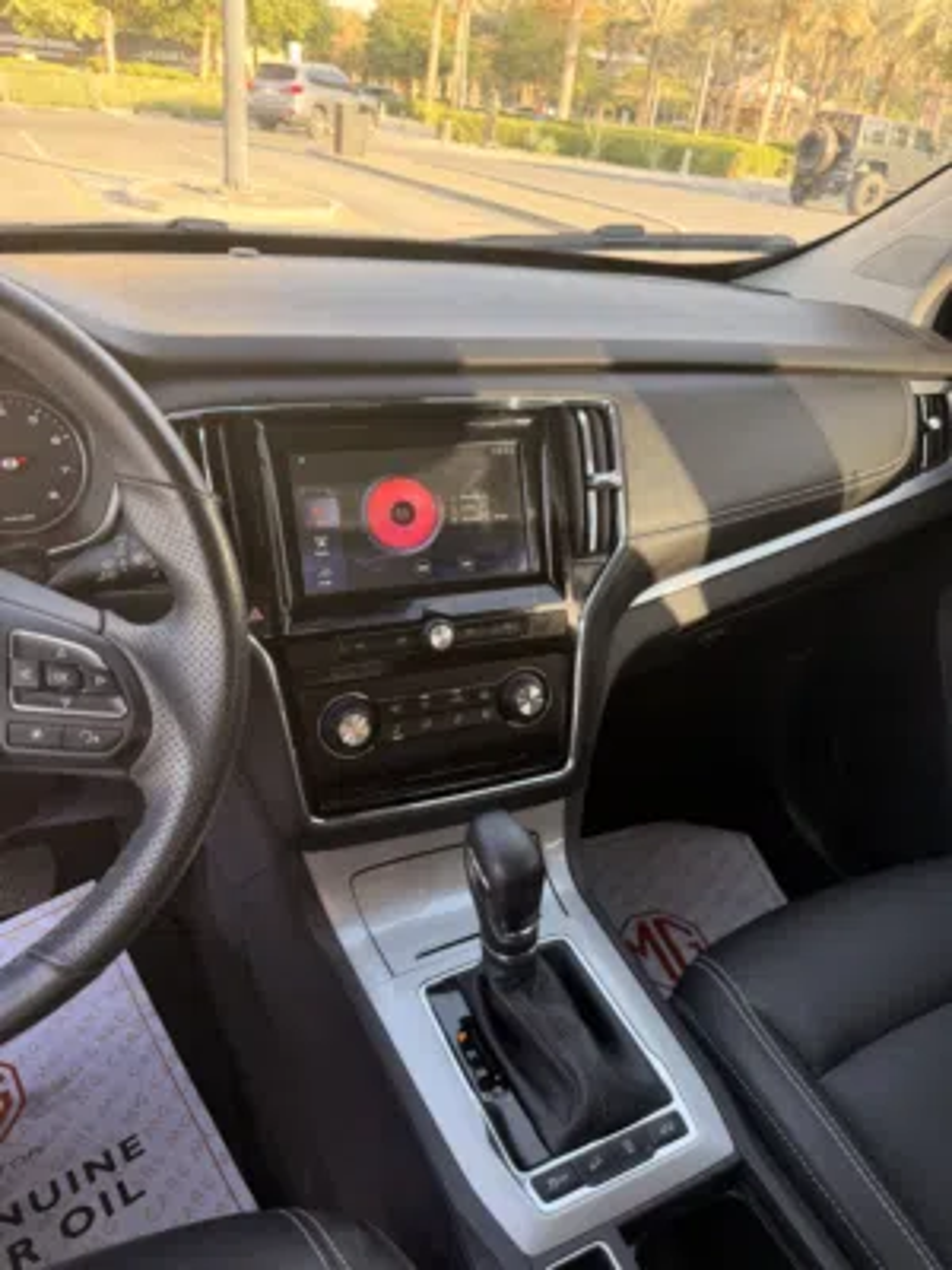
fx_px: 880
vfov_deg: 71.6
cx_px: 476
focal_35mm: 24
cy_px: 635
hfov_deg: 56.8
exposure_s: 1/208
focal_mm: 6.76
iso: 125
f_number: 1.78
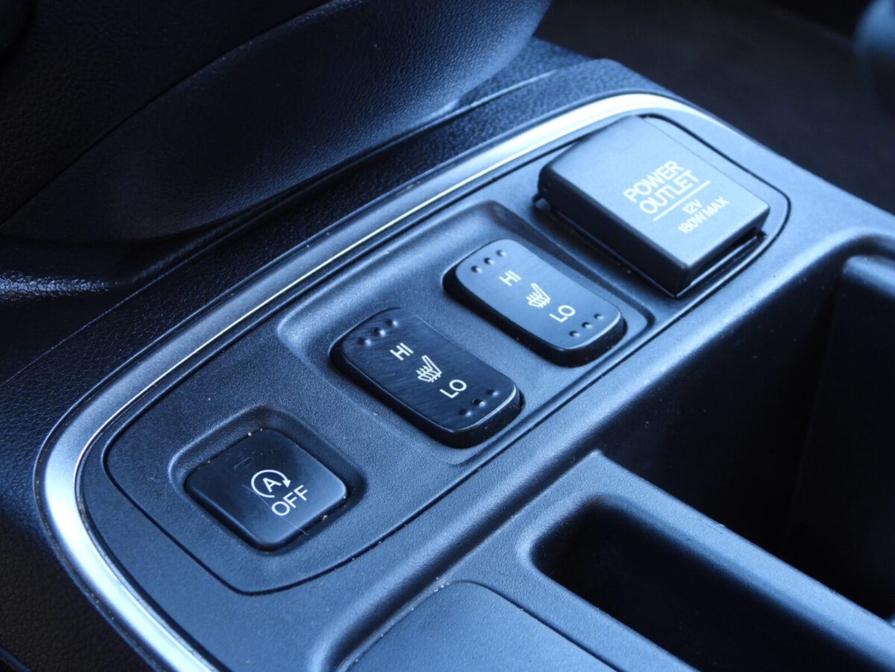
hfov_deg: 27.8
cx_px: 448
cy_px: 336
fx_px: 1810
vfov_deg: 21.0
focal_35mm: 70
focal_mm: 12.6
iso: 320
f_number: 3.5
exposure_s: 1/30
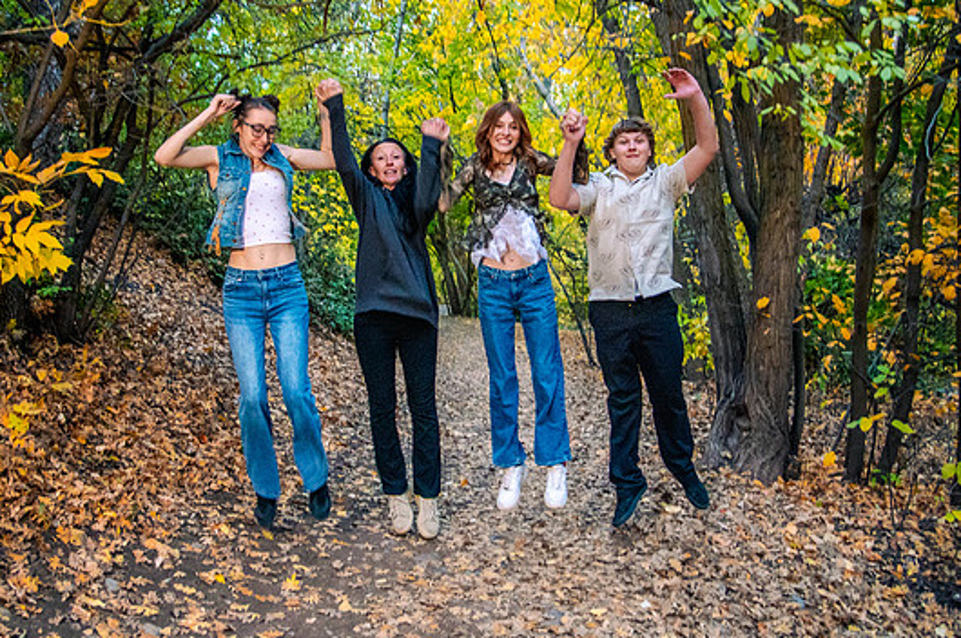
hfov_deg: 54.4
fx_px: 933
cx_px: 442
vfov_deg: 37.6
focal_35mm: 35
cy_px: 254
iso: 8000
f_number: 4
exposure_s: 1/80
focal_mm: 24
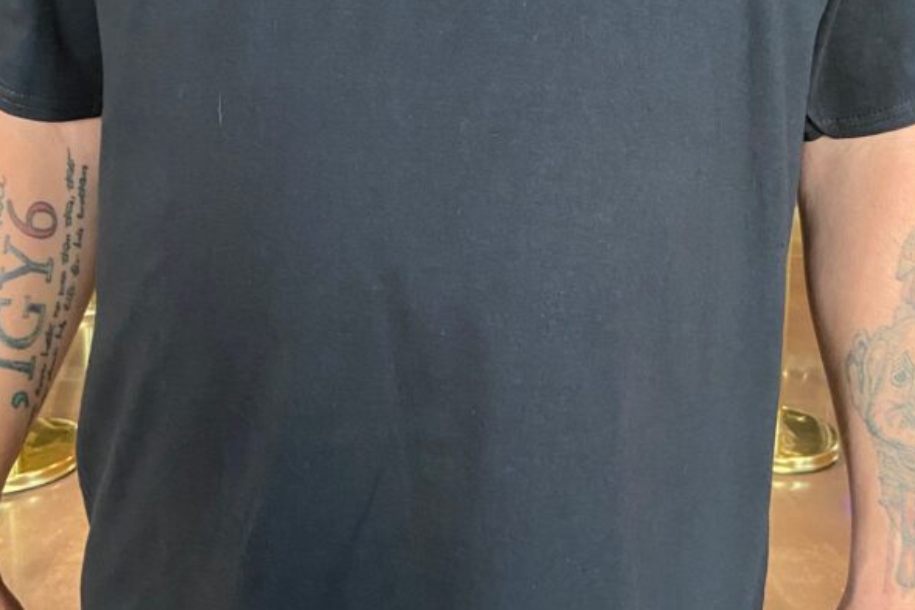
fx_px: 1195
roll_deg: -1.2
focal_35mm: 47
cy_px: 168
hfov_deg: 41.9
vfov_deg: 28.3
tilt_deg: -12.4
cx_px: 489
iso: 500
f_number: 1.8
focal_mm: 4.25
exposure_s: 1/40
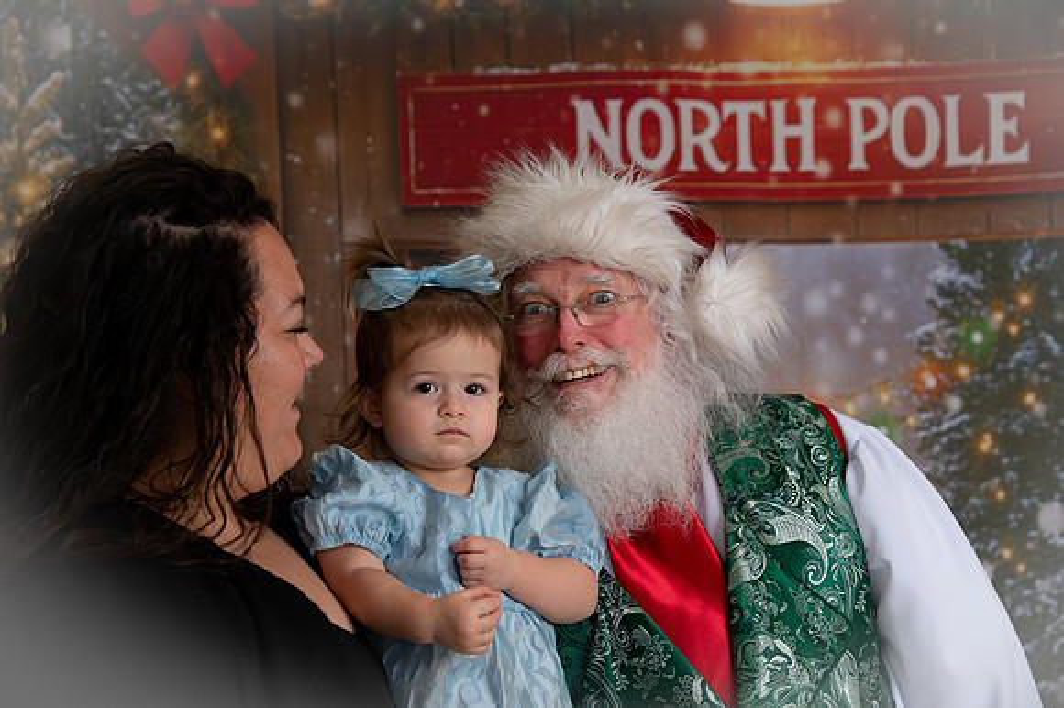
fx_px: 1949
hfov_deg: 30.5
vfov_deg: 20.6
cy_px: 354
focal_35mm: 66
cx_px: 532
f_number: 5
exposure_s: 1/200
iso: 1000
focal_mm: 66
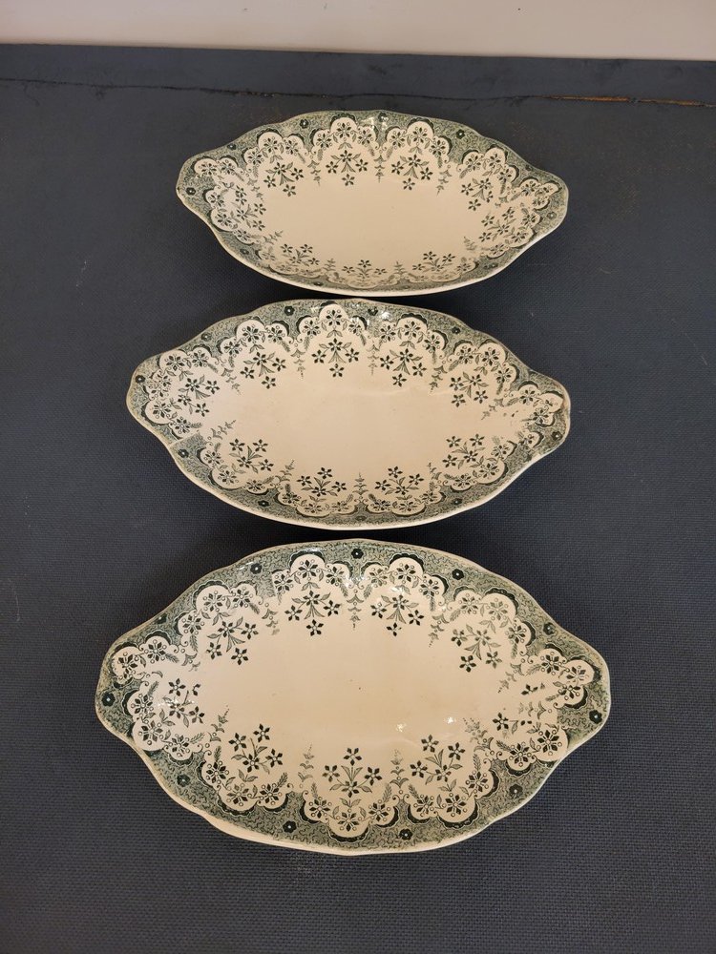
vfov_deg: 67.3
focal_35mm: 26
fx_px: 717
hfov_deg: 53.1
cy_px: 477
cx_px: 358
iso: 250
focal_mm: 5.4
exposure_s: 1/50
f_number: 1.8
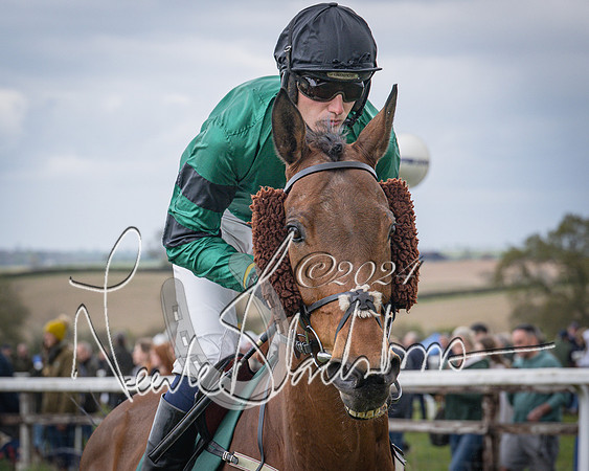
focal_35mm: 161
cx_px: 250
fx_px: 2813
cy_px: 321
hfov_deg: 12.0
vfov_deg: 9.6
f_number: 4
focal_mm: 70
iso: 200
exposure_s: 1/1600
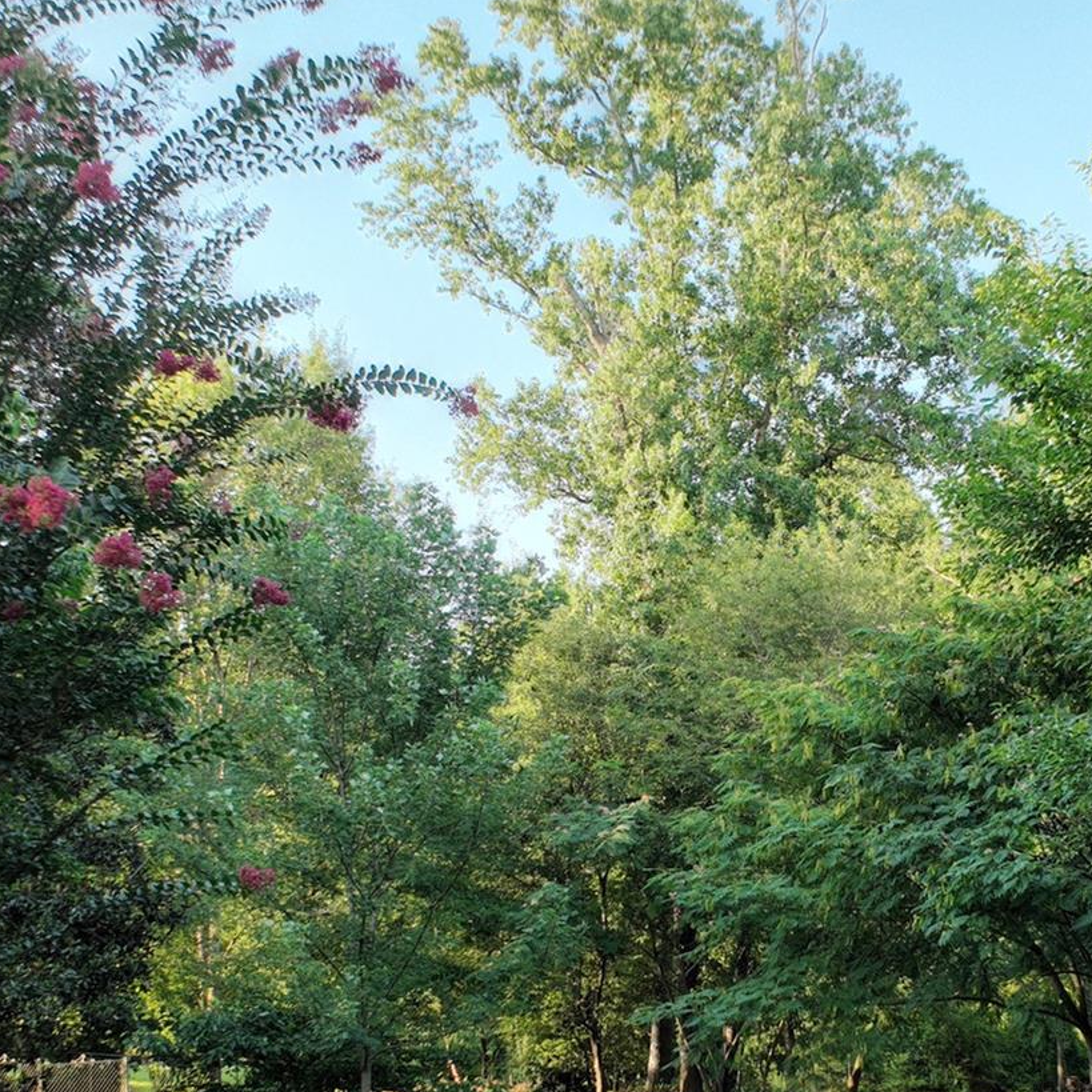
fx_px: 1892
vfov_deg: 31.8
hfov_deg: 31.9
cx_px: 735
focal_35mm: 53
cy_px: 760
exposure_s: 1/200
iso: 400
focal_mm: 12.29
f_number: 2.8
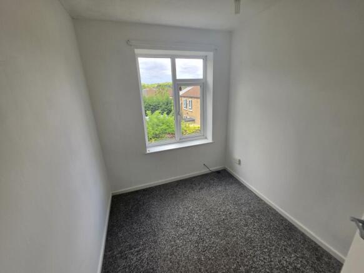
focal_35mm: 13
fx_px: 137
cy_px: 136
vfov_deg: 89.9
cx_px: 182
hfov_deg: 106.2
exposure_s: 1/120
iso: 16
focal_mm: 2.2
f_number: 1.9
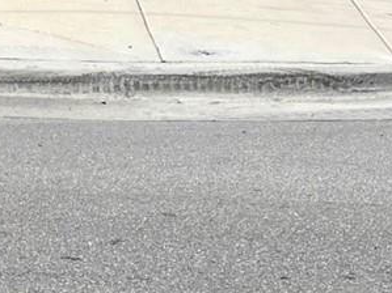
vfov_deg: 9.9
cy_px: -293
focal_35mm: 139
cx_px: -244
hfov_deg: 13.2
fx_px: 1573
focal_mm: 5.1
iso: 32
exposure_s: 1/5618
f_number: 1.6
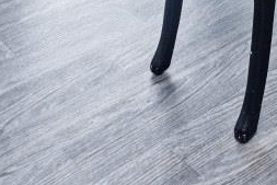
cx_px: 405
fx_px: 639
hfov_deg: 21.0
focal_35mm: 83
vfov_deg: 11.1
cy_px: -357
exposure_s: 1/125
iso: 110
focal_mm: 14
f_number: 5.6
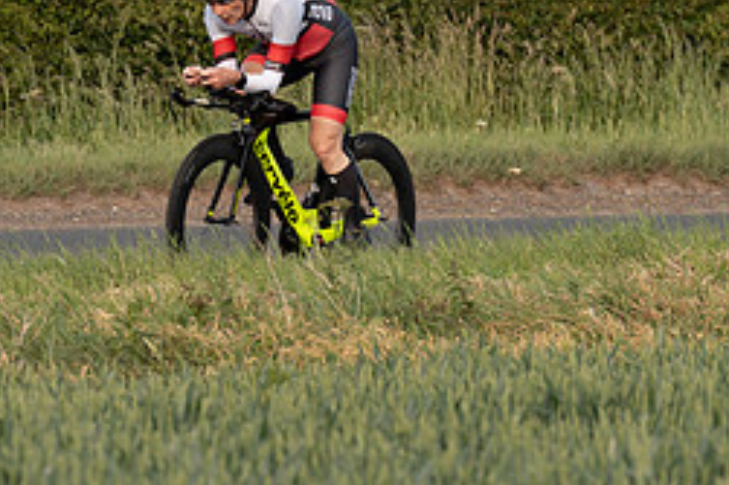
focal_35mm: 723
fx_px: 14631
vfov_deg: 1.9
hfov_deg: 2.9
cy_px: 162
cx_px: 342
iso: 250
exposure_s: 1/1000
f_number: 4
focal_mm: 197
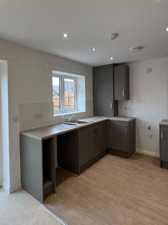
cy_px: 100
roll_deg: +1.5
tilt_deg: -0.4
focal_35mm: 20
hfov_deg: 65.6
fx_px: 129
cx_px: 70
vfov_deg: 81.5
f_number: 1.8
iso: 100
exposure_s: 1/100
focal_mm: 1.57
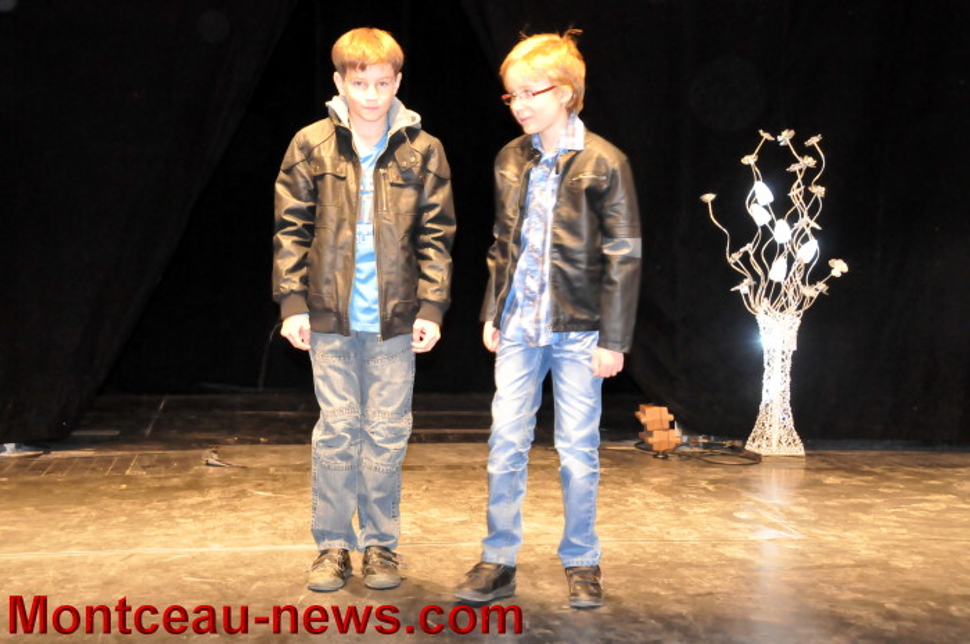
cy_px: 322
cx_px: 485
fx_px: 1453
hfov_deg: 36.9
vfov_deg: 25.0
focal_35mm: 54
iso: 3200
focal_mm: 36
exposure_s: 1/40
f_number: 8
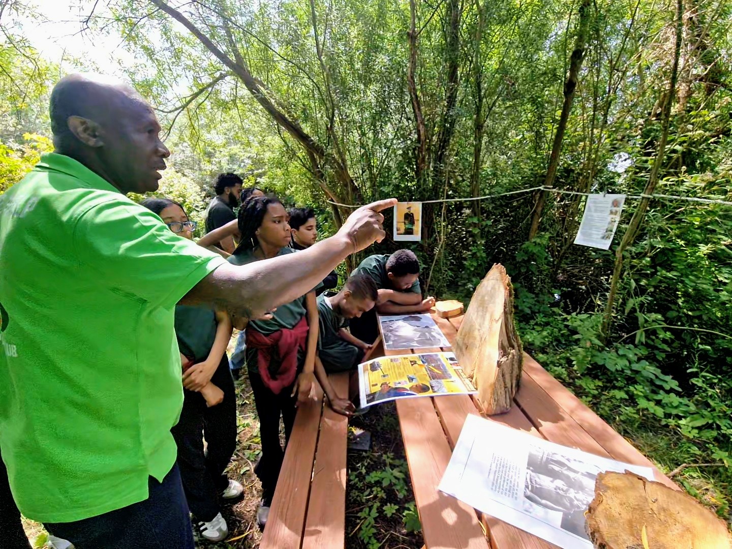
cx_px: 366
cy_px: 274
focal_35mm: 13
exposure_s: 1/233
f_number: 2.2
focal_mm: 2.2
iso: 50
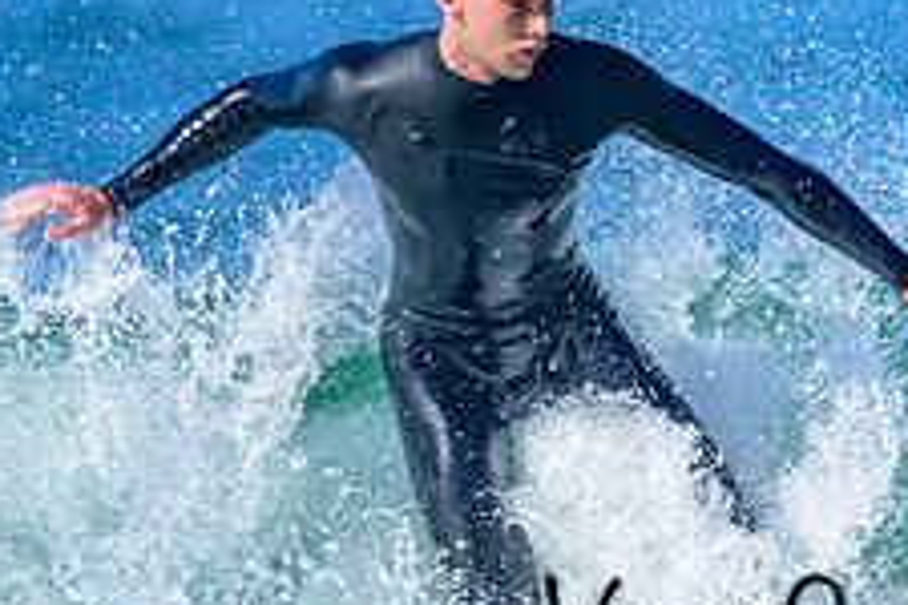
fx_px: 69608
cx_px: 1254
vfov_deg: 0.5
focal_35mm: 2760
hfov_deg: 0.7
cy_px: 417
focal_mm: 800
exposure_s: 1/2000
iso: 500
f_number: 6.3
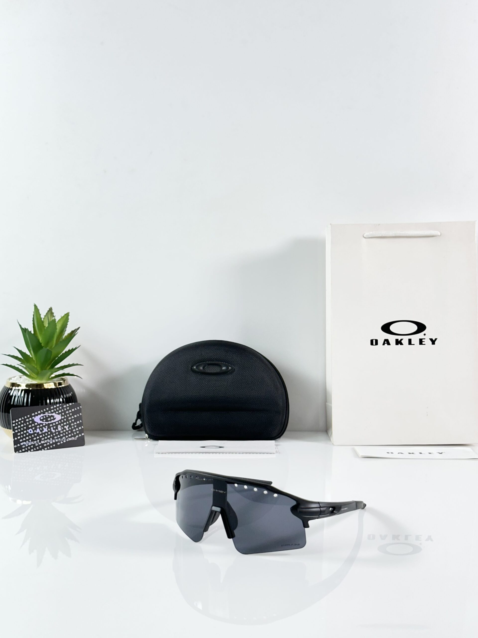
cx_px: 239
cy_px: 319
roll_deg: -0.7
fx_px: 884
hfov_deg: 30.3
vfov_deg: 39.7
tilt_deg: -5.2
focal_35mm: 48
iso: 80
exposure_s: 1/100
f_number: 1.78
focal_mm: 6.86
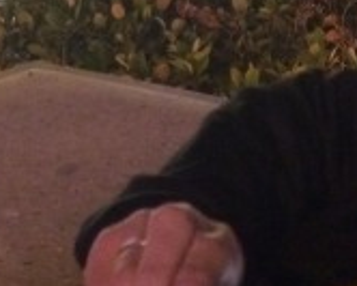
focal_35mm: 109
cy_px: -221
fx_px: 1152
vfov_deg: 12.9
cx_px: 213
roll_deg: +1.9
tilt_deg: -3.1
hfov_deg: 17.6
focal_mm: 4.15
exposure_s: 1/15
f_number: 2.2
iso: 400
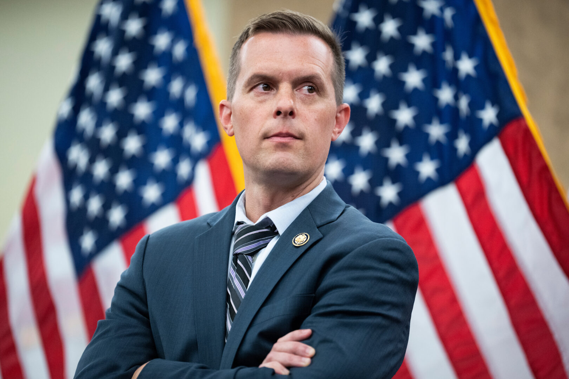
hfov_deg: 10.9
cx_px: 284
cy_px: 190
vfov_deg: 7.3
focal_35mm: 188
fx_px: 2971
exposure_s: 1/400
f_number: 2.8
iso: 3200
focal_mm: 188
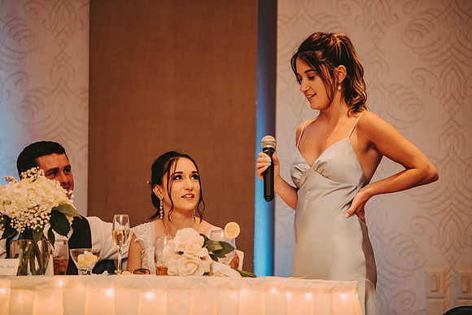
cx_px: 236
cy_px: 158
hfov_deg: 11.4
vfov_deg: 7.6
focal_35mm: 180
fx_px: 2360
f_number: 2.8
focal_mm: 180
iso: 800
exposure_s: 1/60
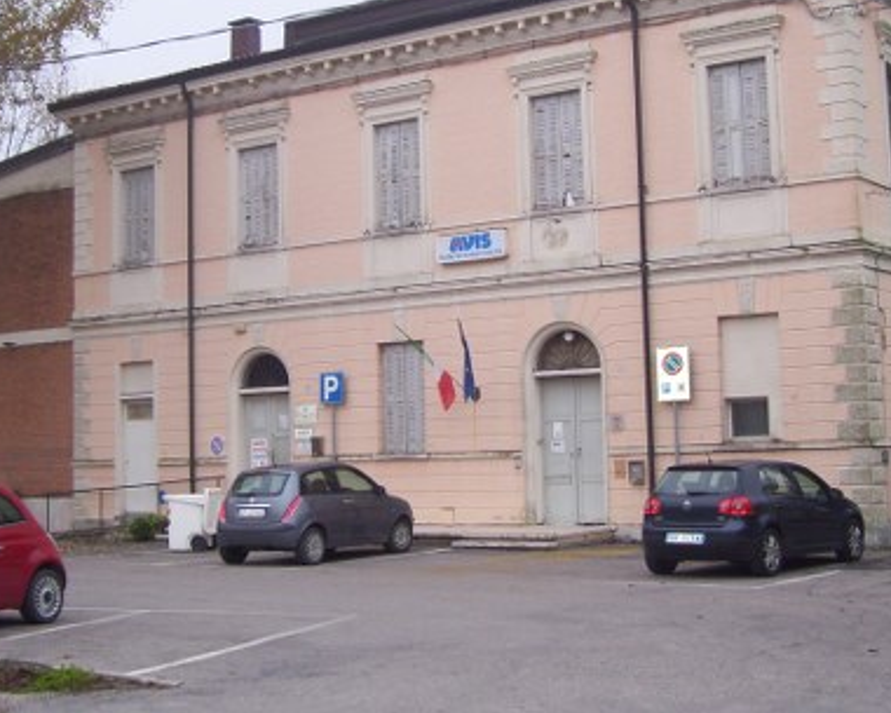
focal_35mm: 59
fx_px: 1556
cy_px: 265
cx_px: 410
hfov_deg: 31.9
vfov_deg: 25.7
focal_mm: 6
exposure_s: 1/400
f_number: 2.7
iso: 80
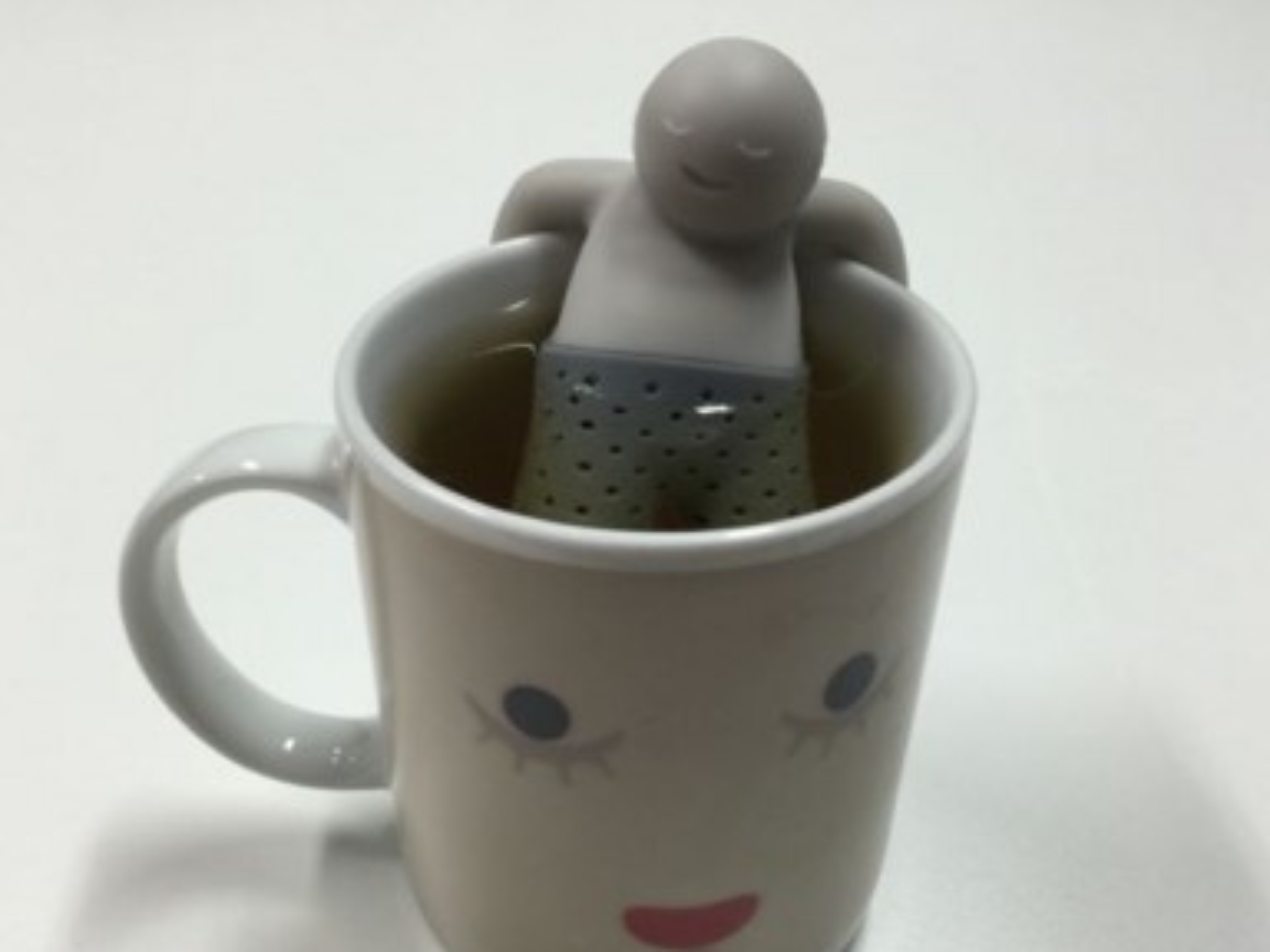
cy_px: 549
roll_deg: -1.1
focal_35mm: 34
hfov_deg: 54.0
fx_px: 1247
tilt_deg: -38.3
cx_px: 638
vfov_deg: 41.7
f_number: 2.2
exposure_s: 1/30
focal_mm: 4.15
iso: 32
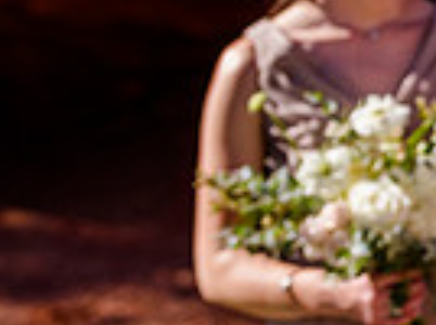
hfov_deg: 3.1
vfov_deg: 2.3
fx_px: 8122
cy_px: -128
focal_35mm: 646
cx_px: 839
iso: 200
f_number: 4.5
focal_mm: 155
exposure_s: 1/800
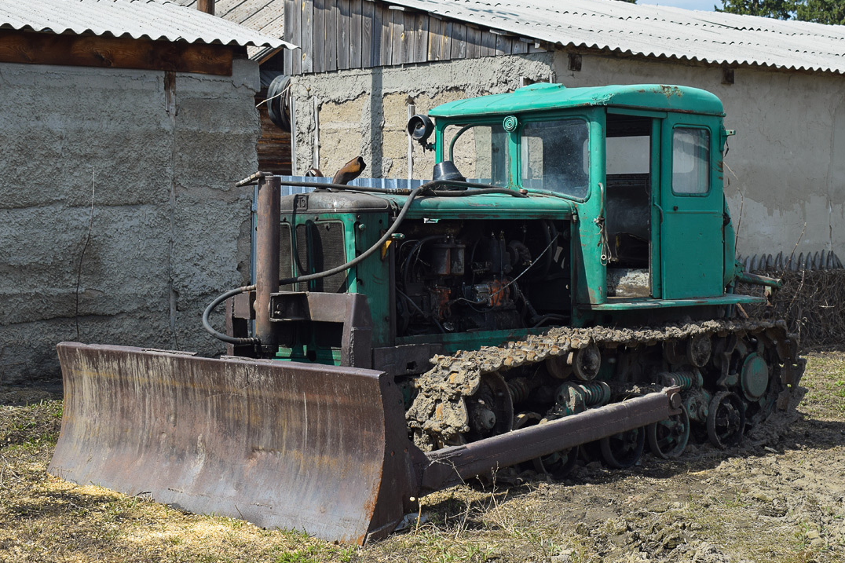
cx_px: 402
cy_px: 265
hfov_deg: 34.2
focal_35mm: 59
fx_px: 1374
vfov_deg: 23.2
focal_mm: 35
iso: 200
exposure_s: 1/320
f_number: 9
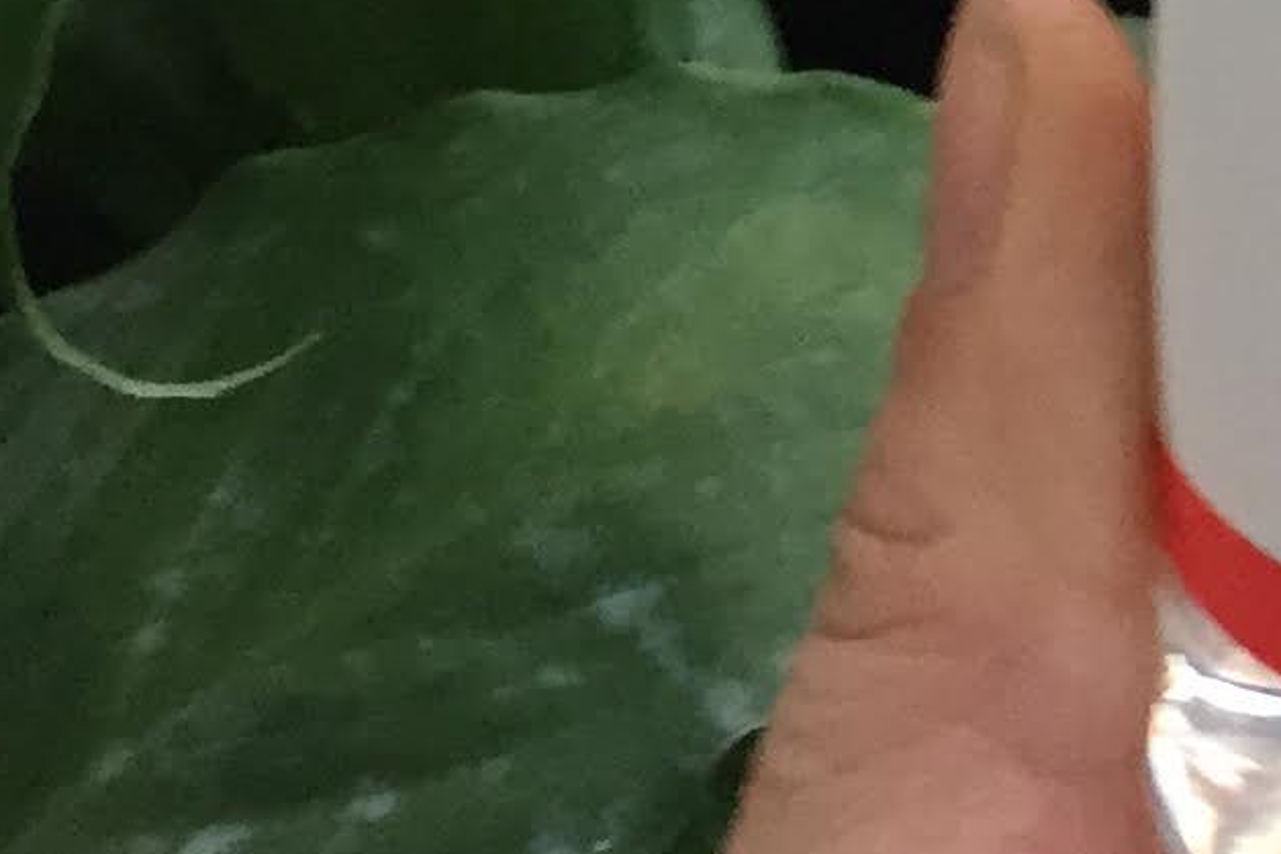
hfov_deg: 12.6
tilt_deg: -24.8
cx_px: 1773
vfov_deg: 8.0
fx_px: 5586
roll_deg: -4.4
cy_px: -1273
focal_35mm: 157
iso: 125
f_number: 2.2
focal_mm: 4.15
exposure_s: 1/33
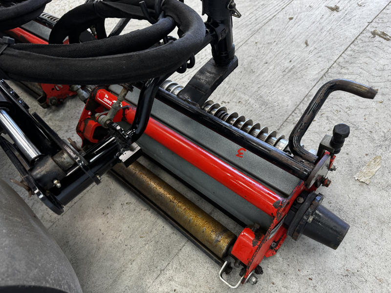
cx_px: 196
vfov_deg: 56.8
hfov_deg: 71.6
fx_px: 271
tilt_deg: -55.1
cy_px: 146
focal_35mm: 24
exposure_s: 1/120
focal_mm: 6.76
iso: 100
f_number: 1.78
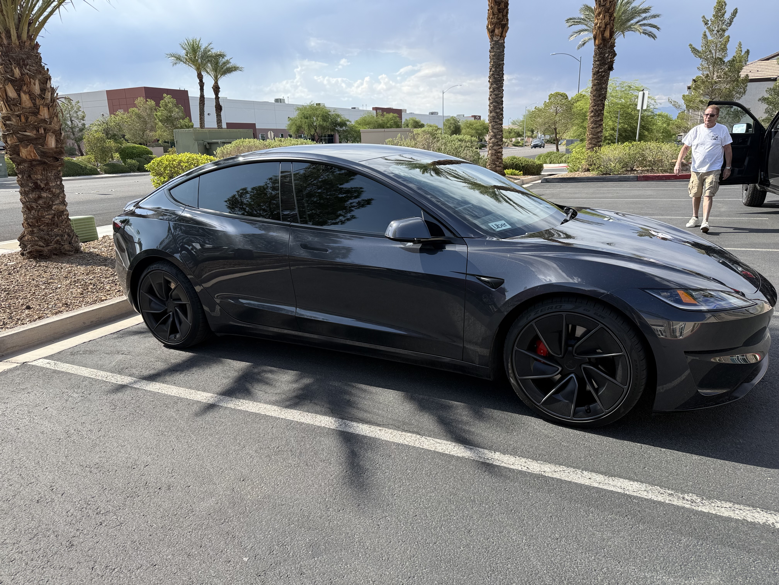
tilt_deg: -15.8
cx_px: 390
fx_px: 540
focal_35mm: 24
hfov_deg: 71.6
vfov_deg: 56.8
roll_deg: +1.5
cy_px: 292
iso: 80
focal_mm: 6.76
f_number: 1.78
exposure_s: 1/2232
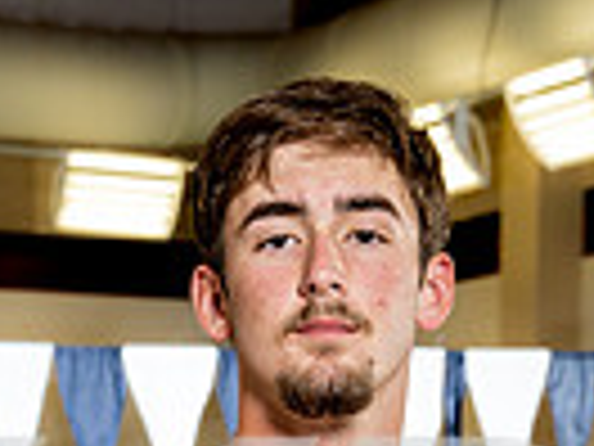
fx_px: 2694
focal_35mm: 157
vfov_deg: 8.9
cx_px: 266
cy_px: 897
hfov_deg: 12.6
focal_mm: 48
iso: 320
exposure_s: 1/250
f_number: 5.6
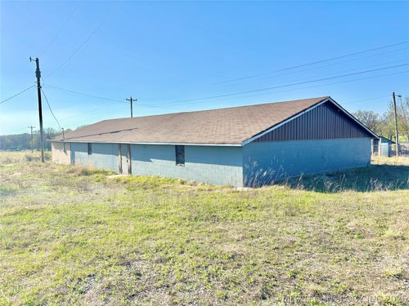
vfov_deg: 53.1
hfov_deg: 67.3
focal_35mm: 26
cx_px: 204
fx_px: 307
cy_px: 153
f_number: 1.6
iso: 50
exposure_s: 1/4425
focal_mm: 5.96
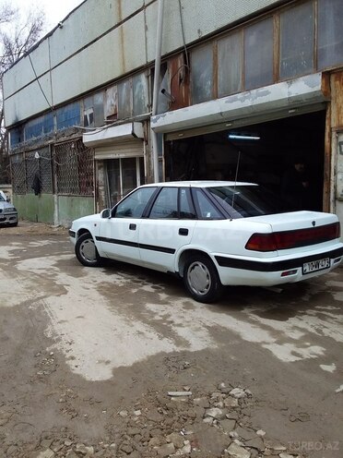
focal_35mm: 31
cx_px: 172
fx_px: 410
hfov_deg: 45.4
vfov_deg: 58.4
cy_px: 229
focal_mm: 3.3
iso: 40
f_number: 2.2
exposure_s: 1/268
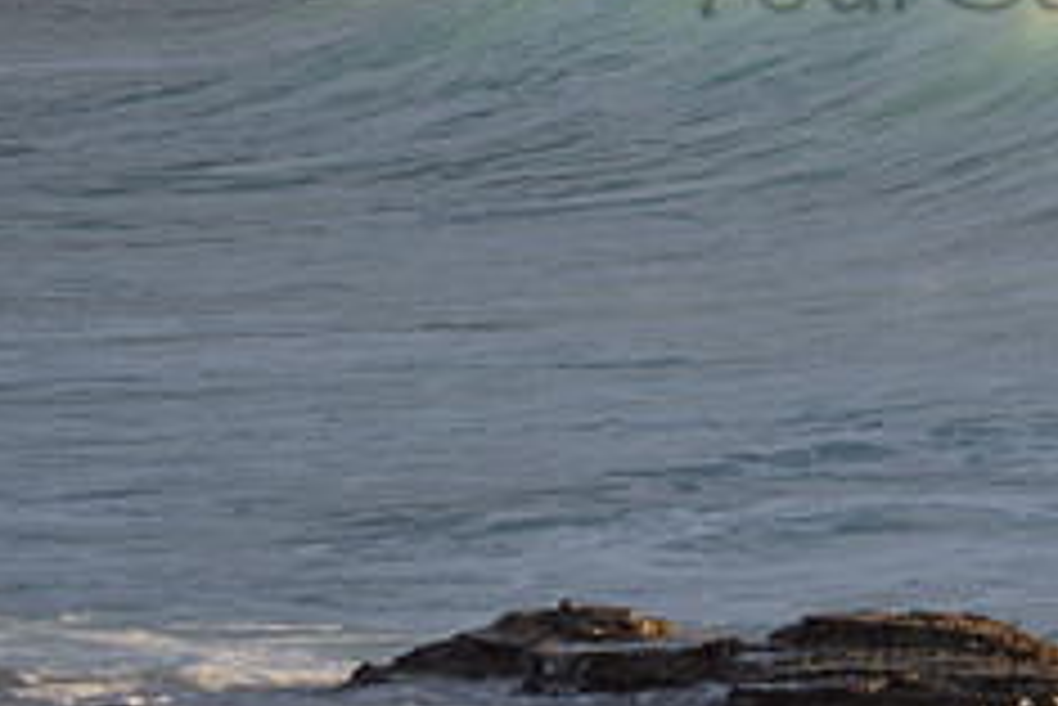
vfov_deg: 2.8
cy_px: -92
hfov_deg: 4.2
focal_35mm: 493
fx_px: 14497
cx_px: 1144
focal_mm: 200
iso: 560
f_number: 5.6
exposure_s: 1/1000
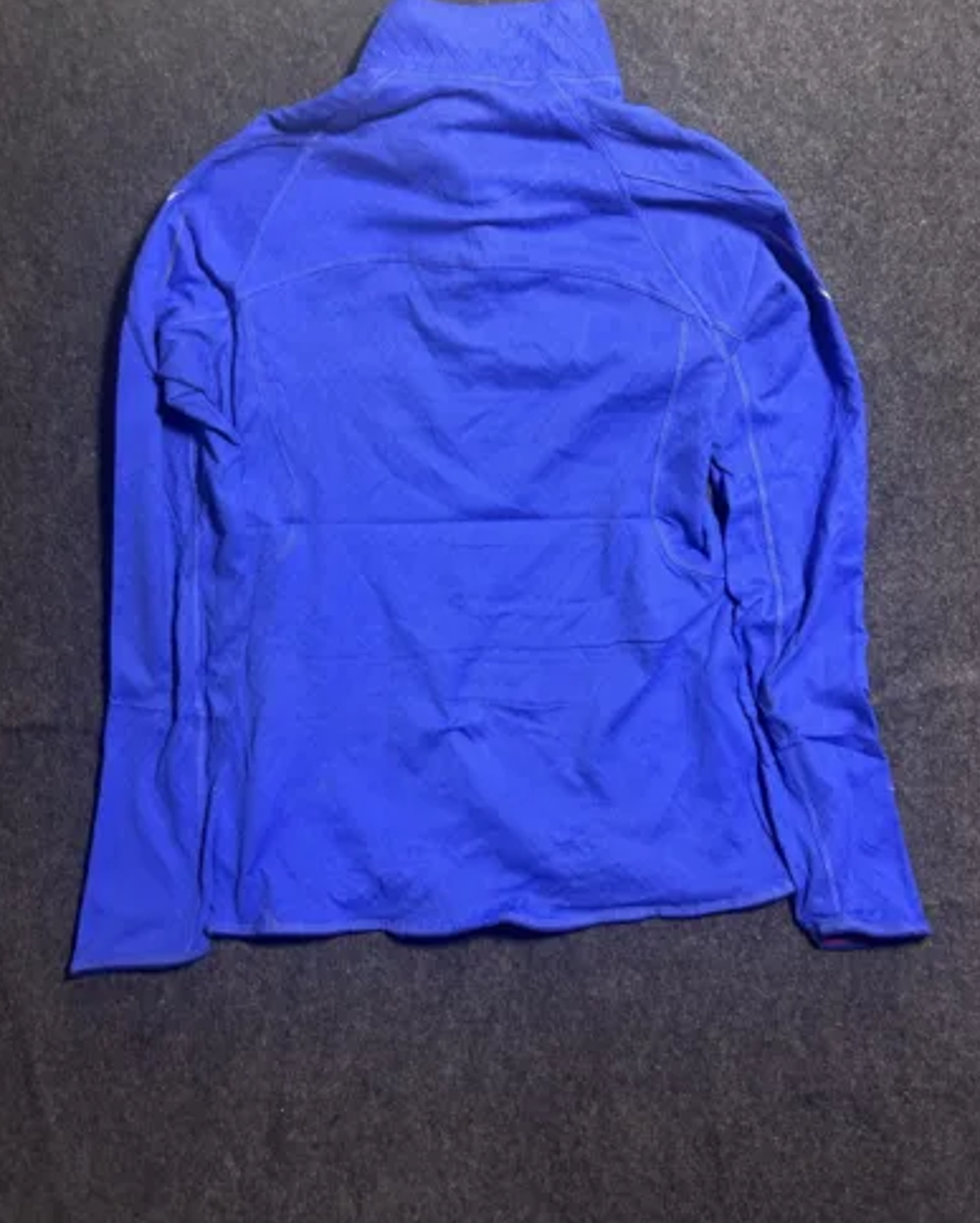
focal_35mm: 28
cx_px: 499
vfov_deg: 62.0
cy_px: 551
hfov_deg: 51.6
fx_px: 1014
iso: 250
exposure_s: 1/50
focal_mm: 5.7
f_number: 1.5
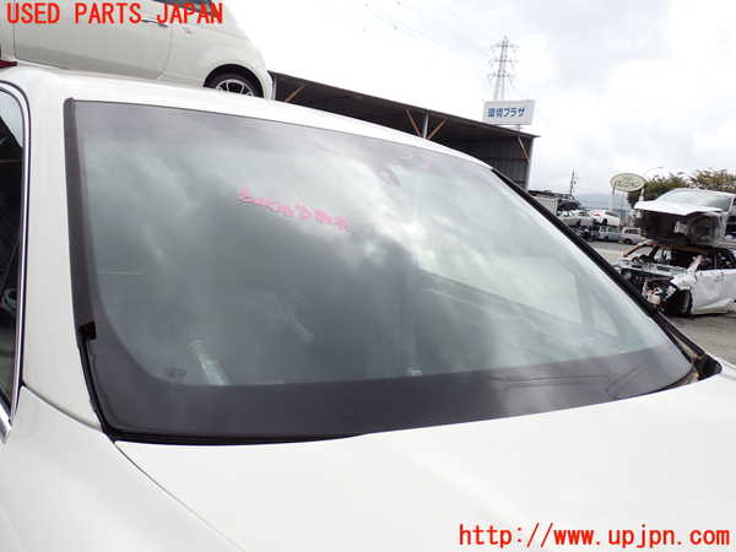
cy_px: 276
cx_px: 368
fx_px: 680
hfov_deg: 56.8
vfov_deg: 44.2
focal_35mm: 32
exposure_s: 1/640
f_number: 3.2
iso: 100
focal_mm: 5.79
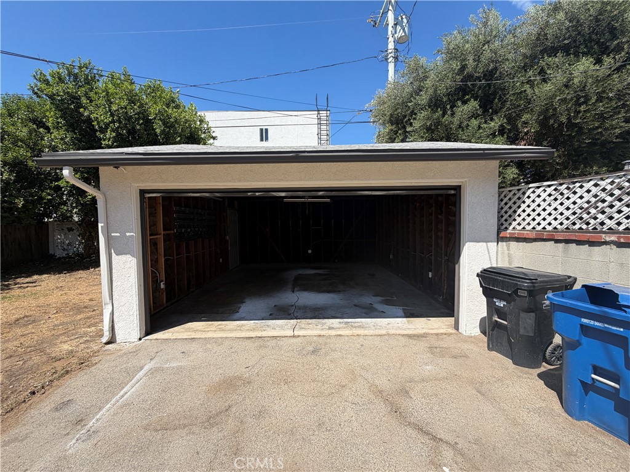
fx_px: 255
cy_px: 236
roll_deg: +0.5
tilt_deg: -2.4
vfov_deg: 85.7
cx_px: 315
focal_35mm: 14
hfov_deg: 102.1
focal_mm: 2.22
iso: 25
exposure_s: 1/770
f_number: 2.2
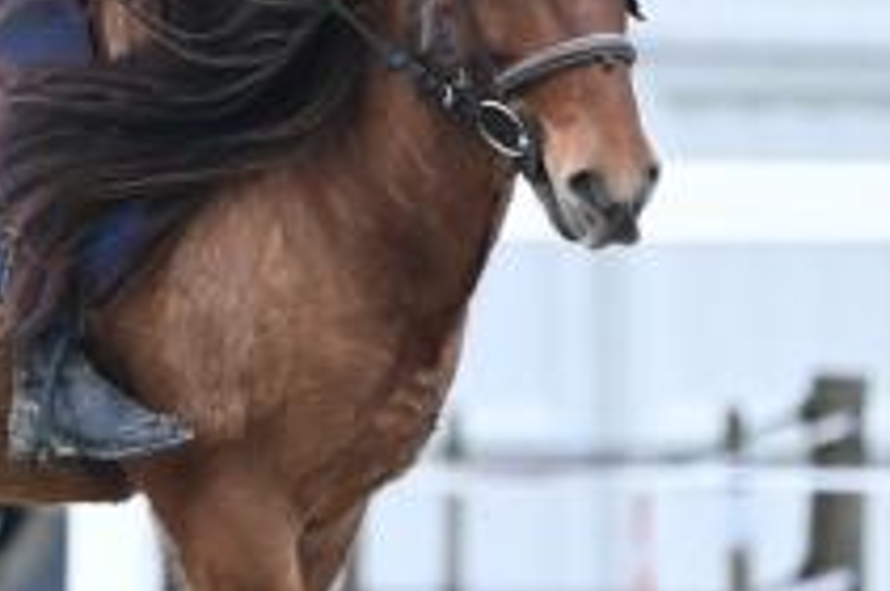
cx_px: -84
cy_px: 42
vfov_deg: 0.9
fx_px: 37471
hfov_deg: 1.4
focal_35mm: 1518
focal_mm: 400
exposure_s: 1/1250
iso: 16000
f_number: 5.6
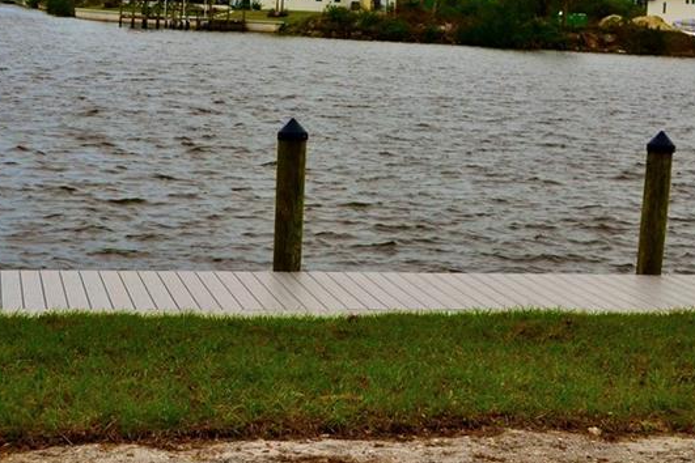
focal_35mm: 81
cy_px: 102
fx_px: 1564
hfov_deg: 25.1
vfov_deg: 16.7
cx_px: 336
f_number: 7.1
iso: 100
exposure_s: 1/200
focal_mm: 28
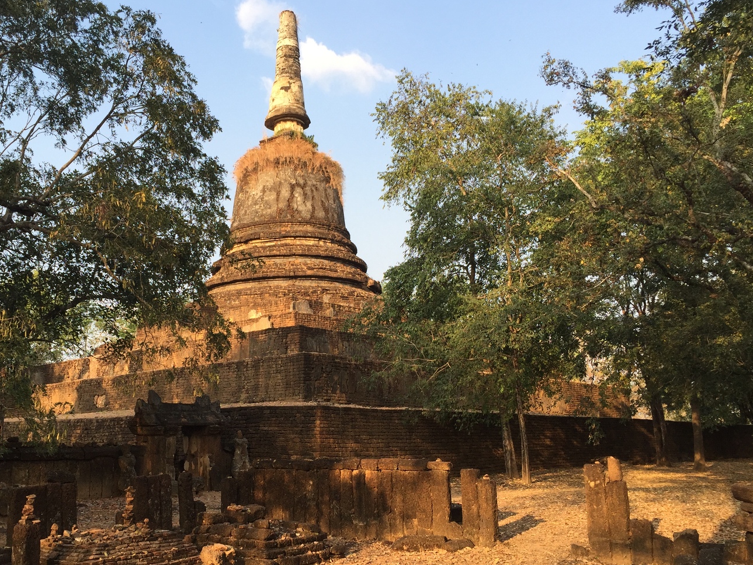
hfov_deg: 50.9
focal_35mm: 36
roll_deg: +0.1
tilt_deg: +9.3
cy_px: 320
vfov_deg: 39.6
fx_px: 783
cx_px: 294
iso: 32
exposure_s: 1/520
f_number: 2.2
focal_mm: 4.15
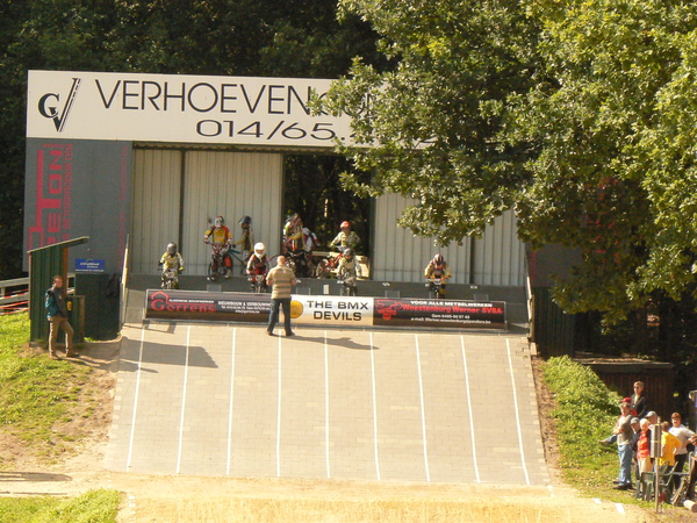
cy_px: 262
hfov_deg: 8.6
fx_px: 4631
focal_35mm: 230
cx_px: 348
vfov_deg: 6.5
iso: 400
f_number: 8
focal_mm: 38.3
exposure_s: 1/640
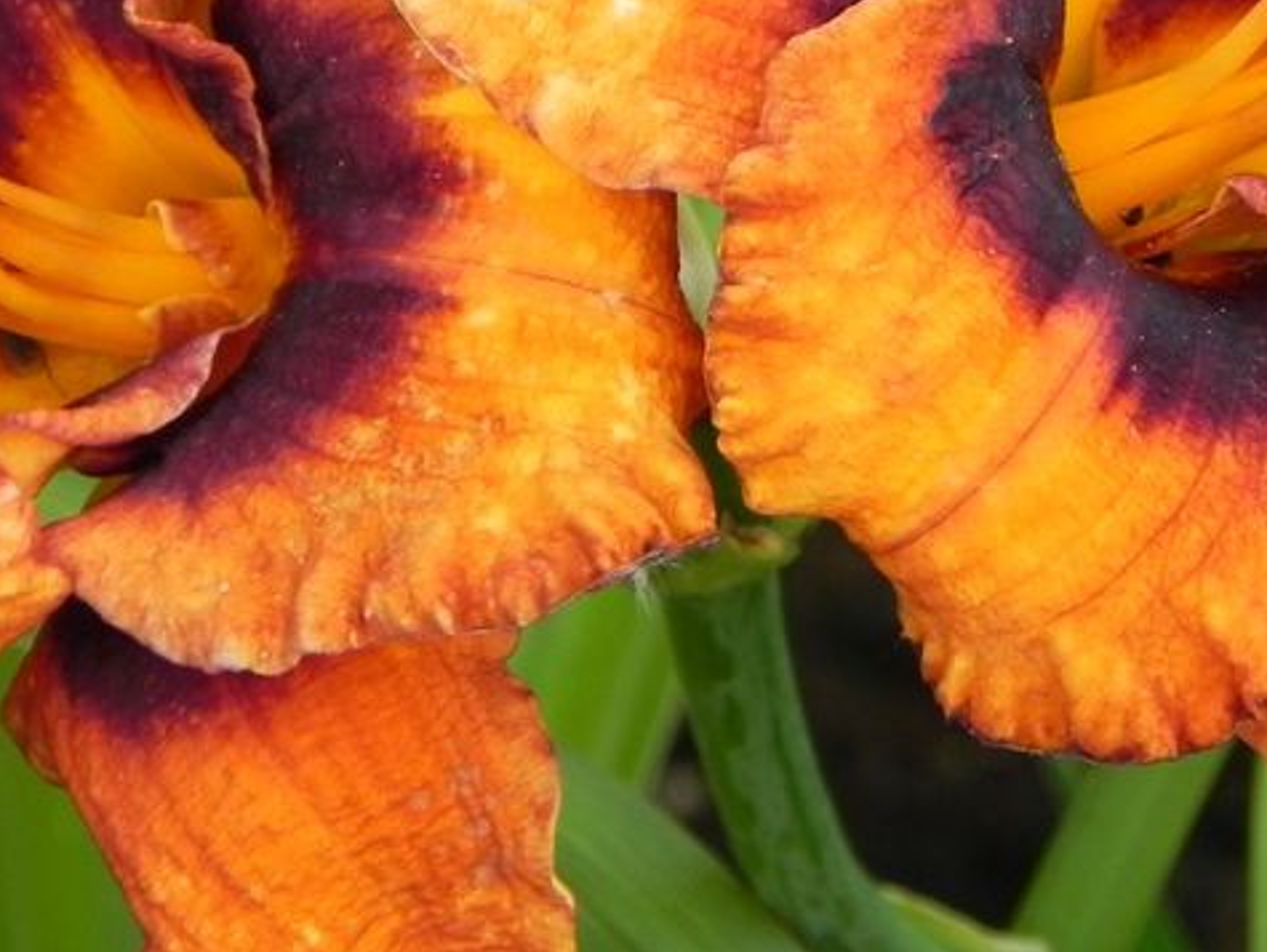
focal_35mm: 653
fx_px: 23919
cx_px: 714
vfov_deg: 2.3
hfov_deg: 3.0
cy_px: 272
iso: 160
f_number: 5
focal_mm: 51.8
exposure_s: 1/60
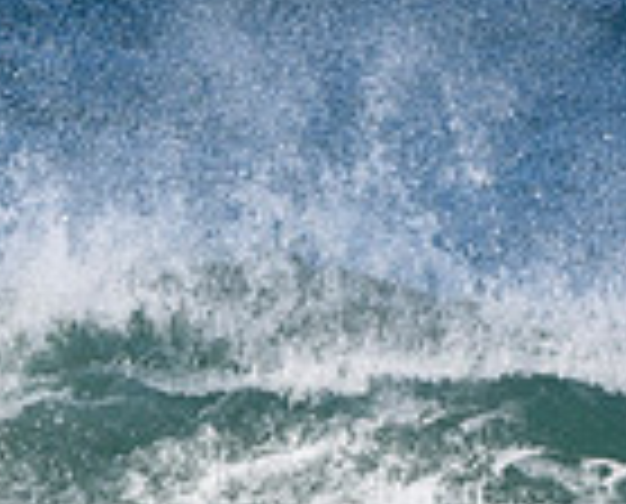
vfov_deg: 0.5
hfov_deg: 0.7
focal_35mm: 2928
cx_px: 117
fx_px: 54400
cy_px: 713
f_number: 5.6
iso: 500
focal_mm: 500
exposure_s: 1/4000
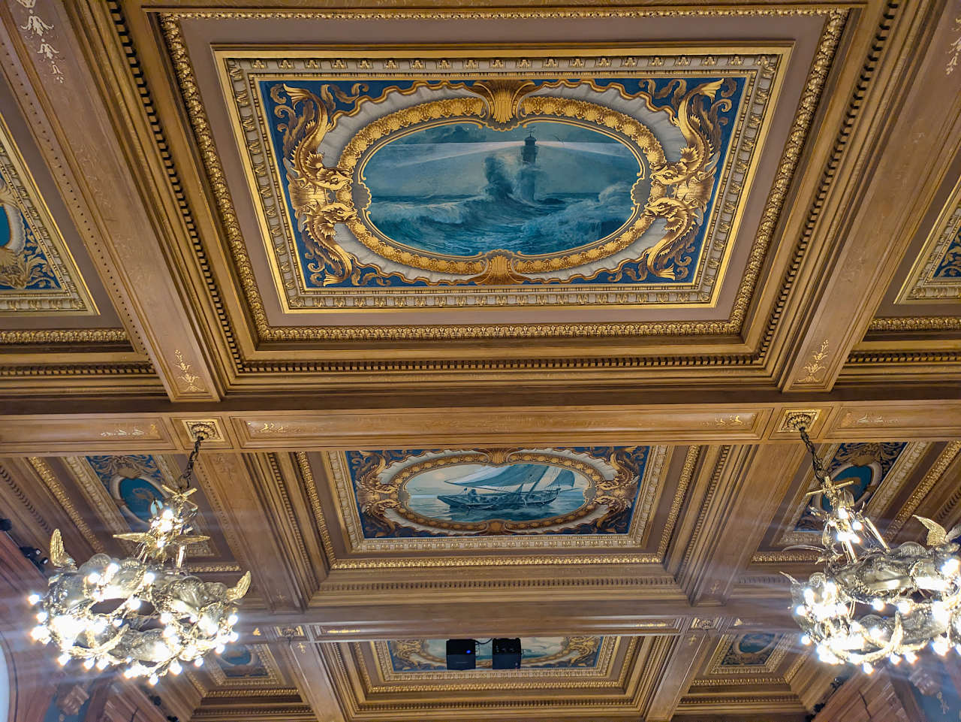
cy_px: 361
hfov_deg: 69.4
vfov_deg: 54.9
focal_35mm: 25
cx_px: 480
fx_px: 694
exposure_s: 1/100
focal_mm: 5.43
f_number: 1.89
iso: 311
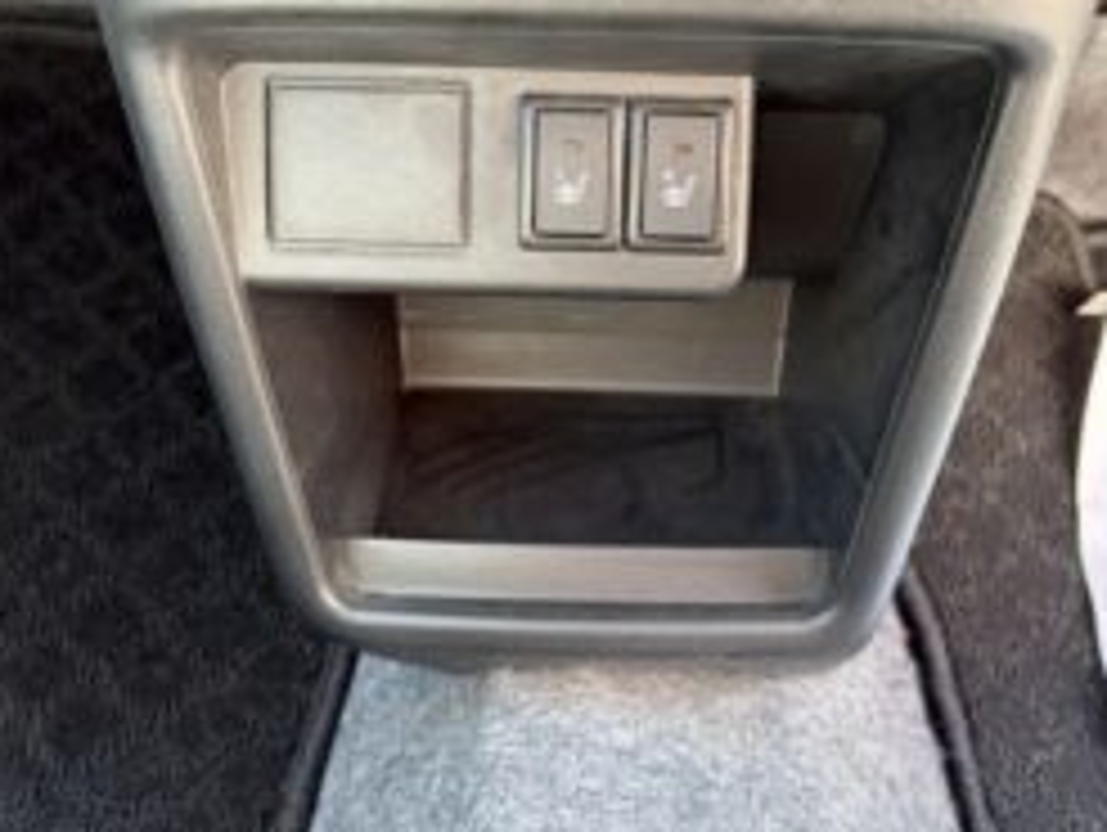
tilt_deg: -36.4
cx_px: 616
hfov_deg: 50.0
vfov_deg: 38.4
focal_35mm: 37
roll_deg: +2.3
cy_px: 304
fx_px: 1184
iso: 160
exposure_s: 1/60
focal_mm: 5.96
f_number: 1.6
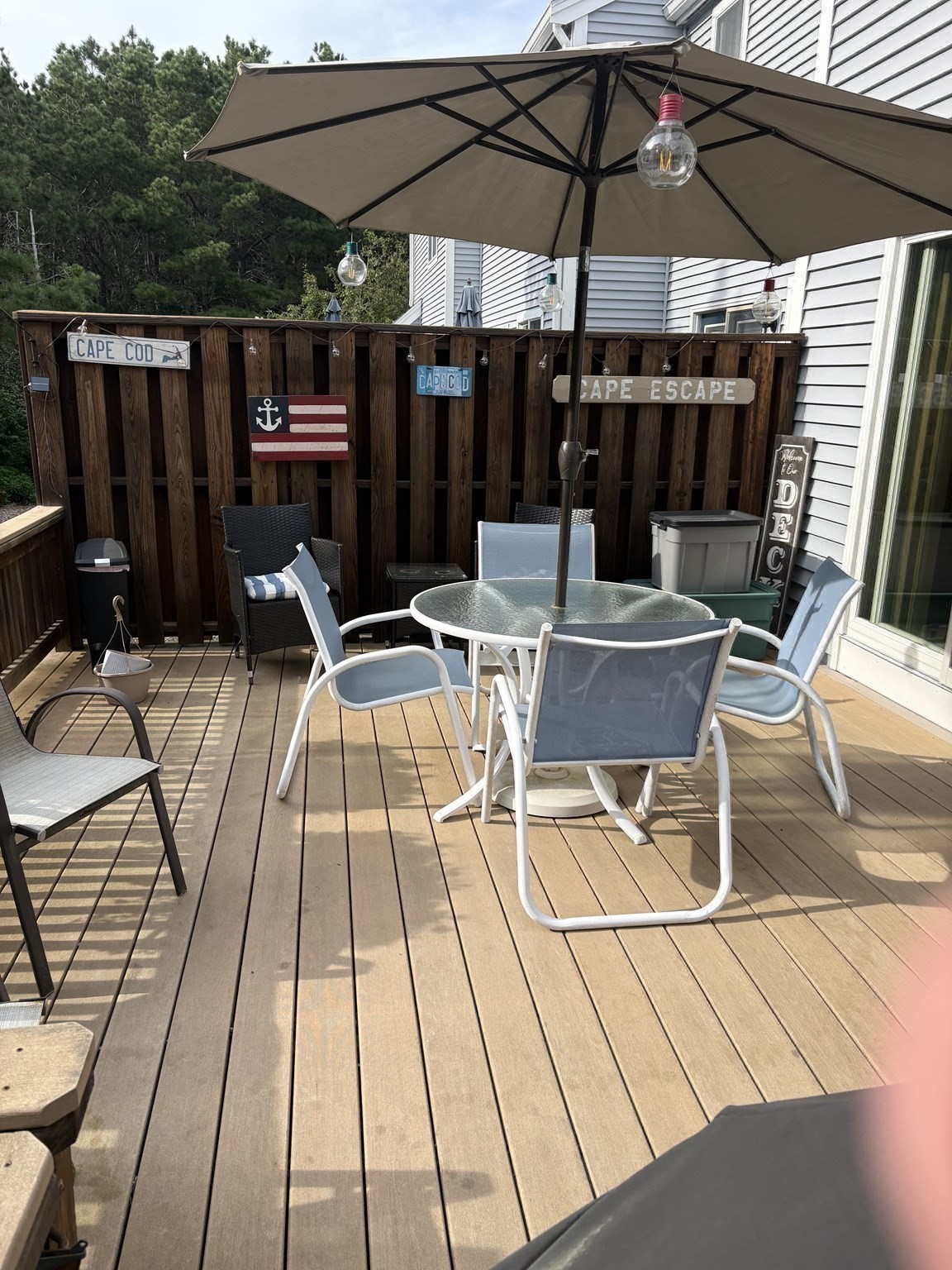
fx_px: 953
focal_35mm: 26
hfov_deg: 53.1
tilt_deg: -13.1
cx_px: 476
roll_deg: -2.0
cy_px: 635
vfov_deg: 67.3
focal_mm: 5.96
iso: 50
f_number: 1.6
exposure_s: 1/1311
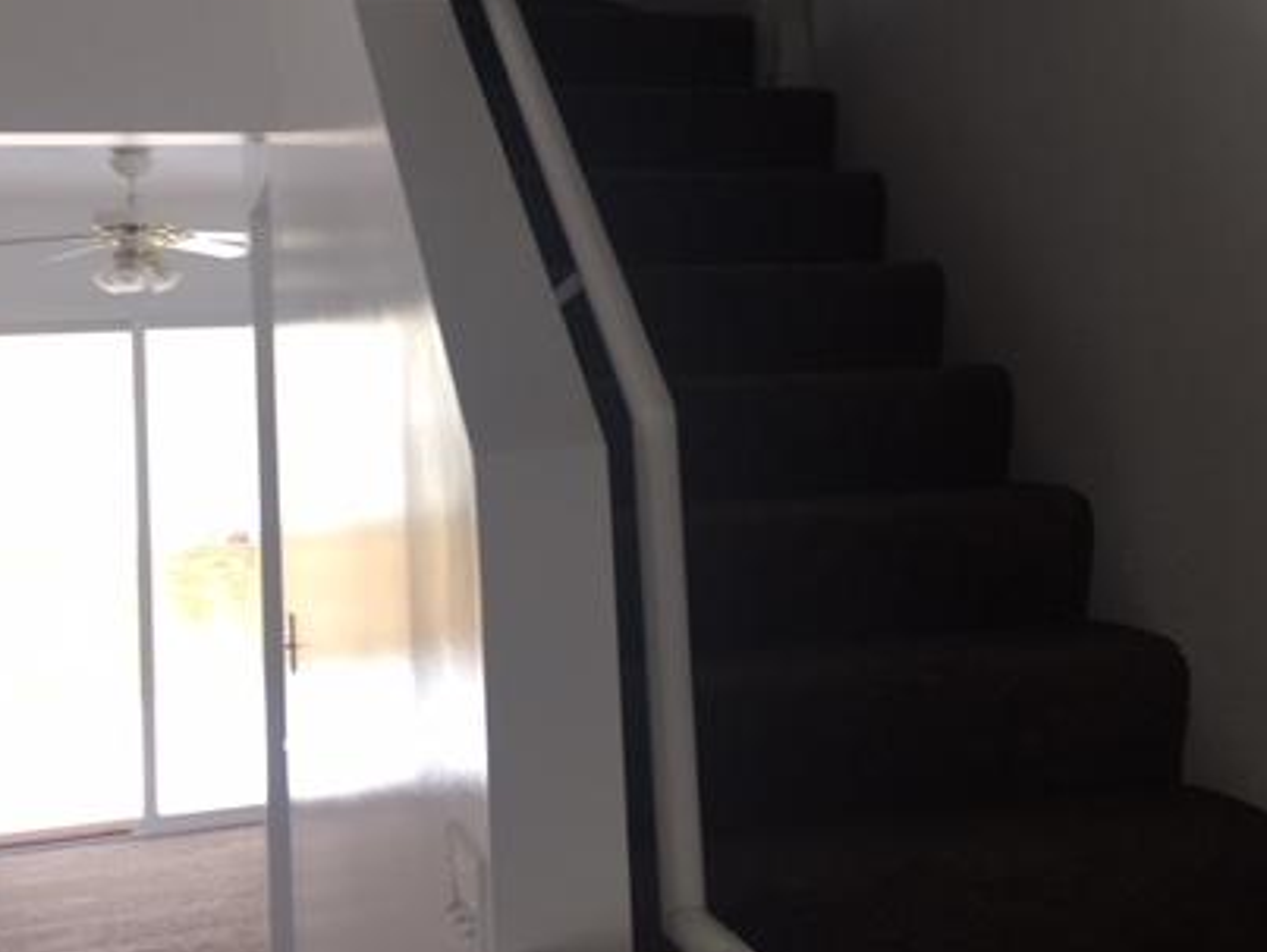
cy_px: 298
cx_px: 717
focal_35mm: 46
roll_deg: +2.3
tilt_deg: +4.1
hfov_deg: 41.1
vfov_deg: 31.3
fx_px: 1685
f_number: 2.2
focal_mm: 4.15
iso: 25
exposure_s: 1/60
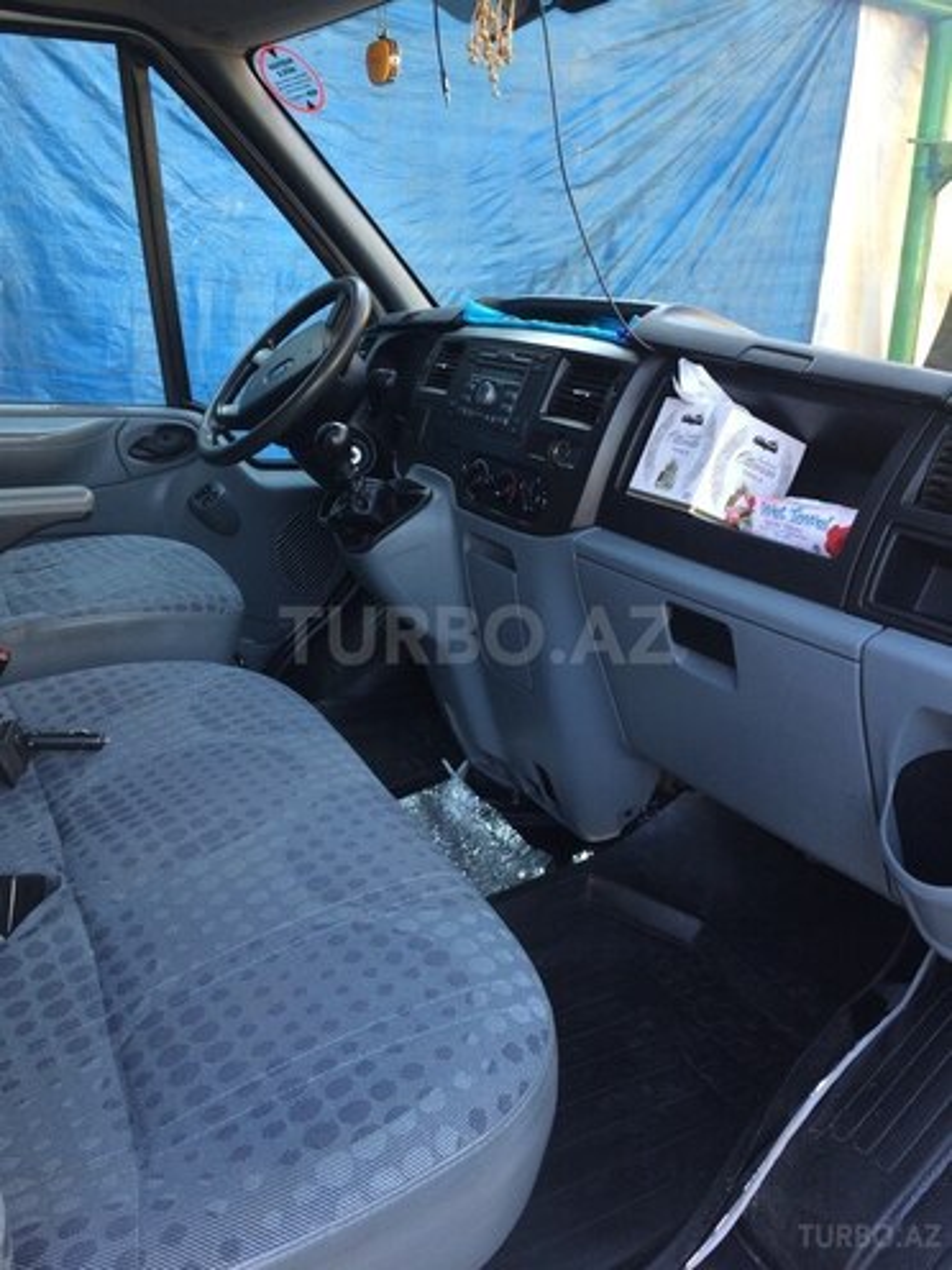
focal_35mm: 29
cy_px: 635
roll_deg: -0.2
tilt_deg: -15.7
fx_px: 1063
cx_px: 476
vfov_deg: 61.7
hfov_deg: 48.2
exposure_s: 1/50
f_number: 2.2
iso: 50
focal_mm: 4.15
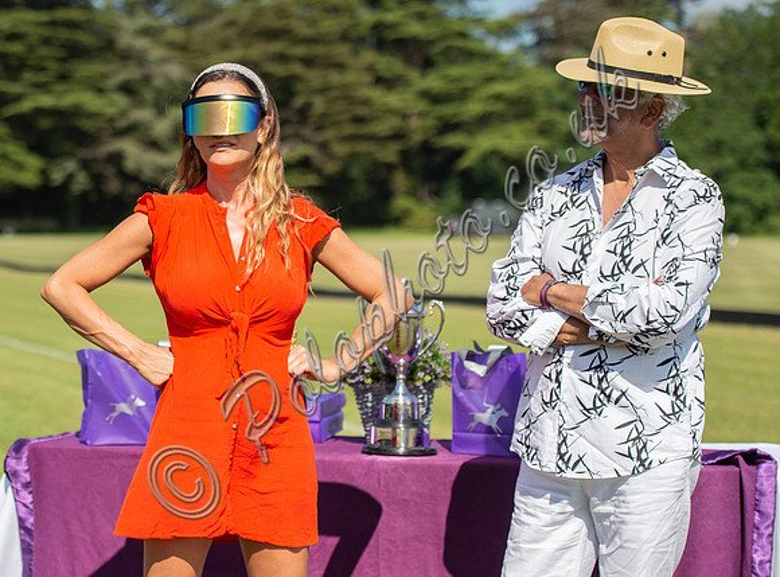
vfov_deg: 13.9
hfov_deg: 18.6
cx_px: 251
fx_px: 2368
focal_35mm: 106
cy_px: 220
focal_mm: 70
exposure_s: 1/8000
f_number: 2.8
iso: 400
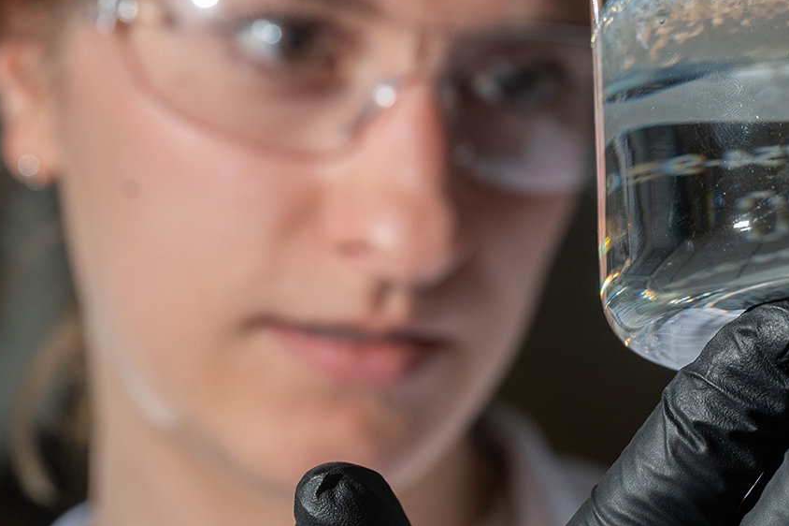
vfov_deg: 12.6
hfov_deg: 18.6
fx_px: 2366
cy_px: 41
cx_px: 716
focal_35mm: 108
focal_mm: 48
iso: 500
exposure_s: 1/200
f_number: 7.1
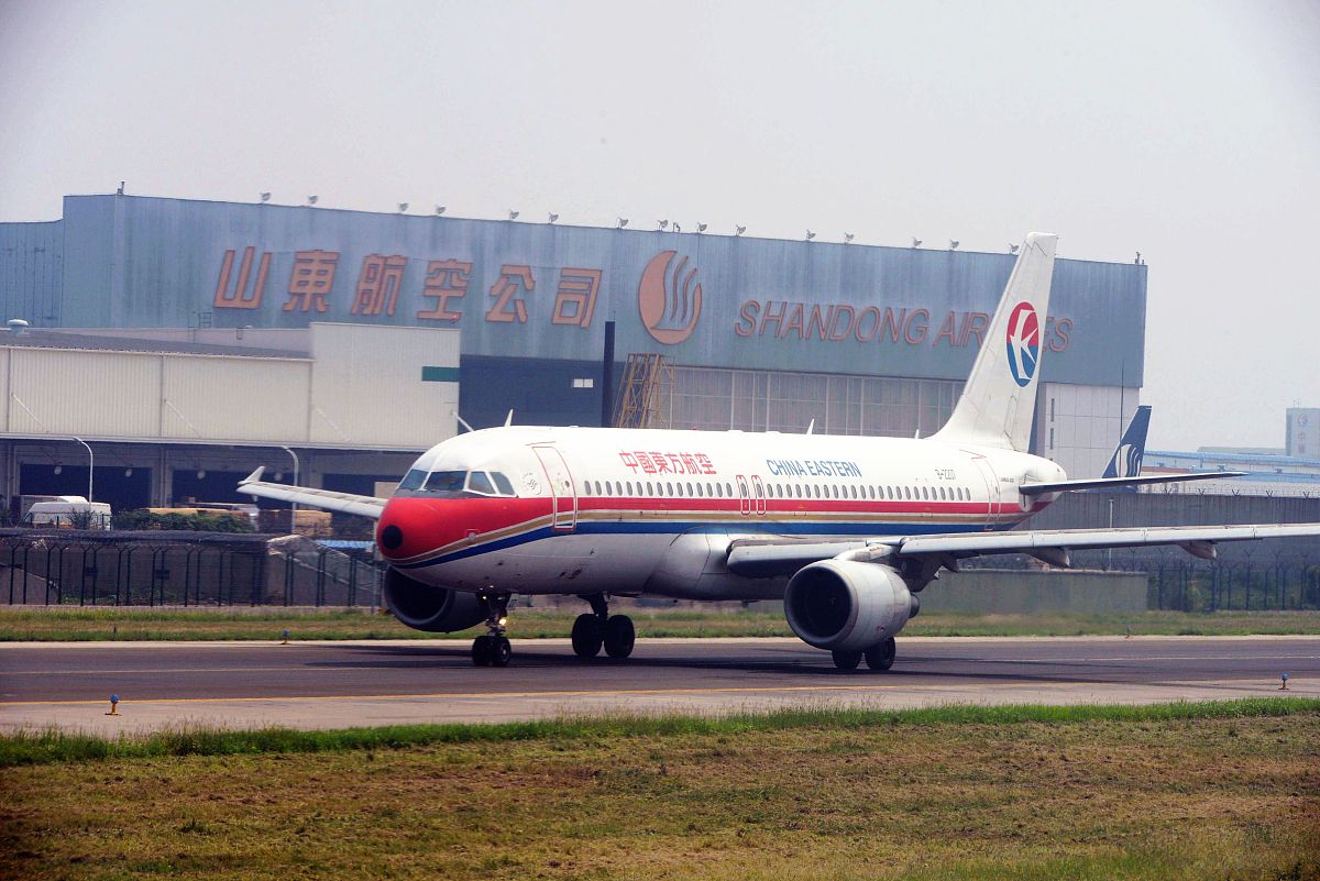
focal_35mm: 200
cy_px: 440
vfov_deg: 6.9
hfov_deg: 10.3
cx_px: 660
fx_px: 7336
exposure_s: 1/800
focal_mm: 200
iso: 640
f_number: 14
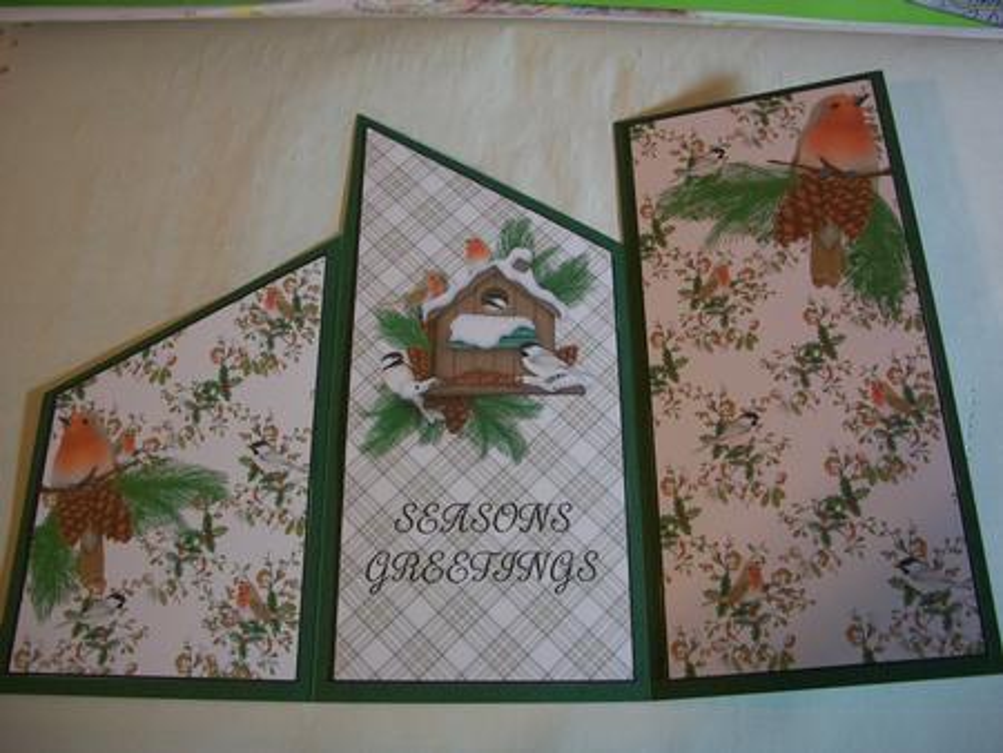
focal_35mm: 35
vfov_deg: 40.7
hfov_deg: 52.6
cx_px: 502
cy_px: 376
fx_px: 1015
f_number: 3.1
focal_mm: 6.3
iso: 160
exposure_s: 1/25
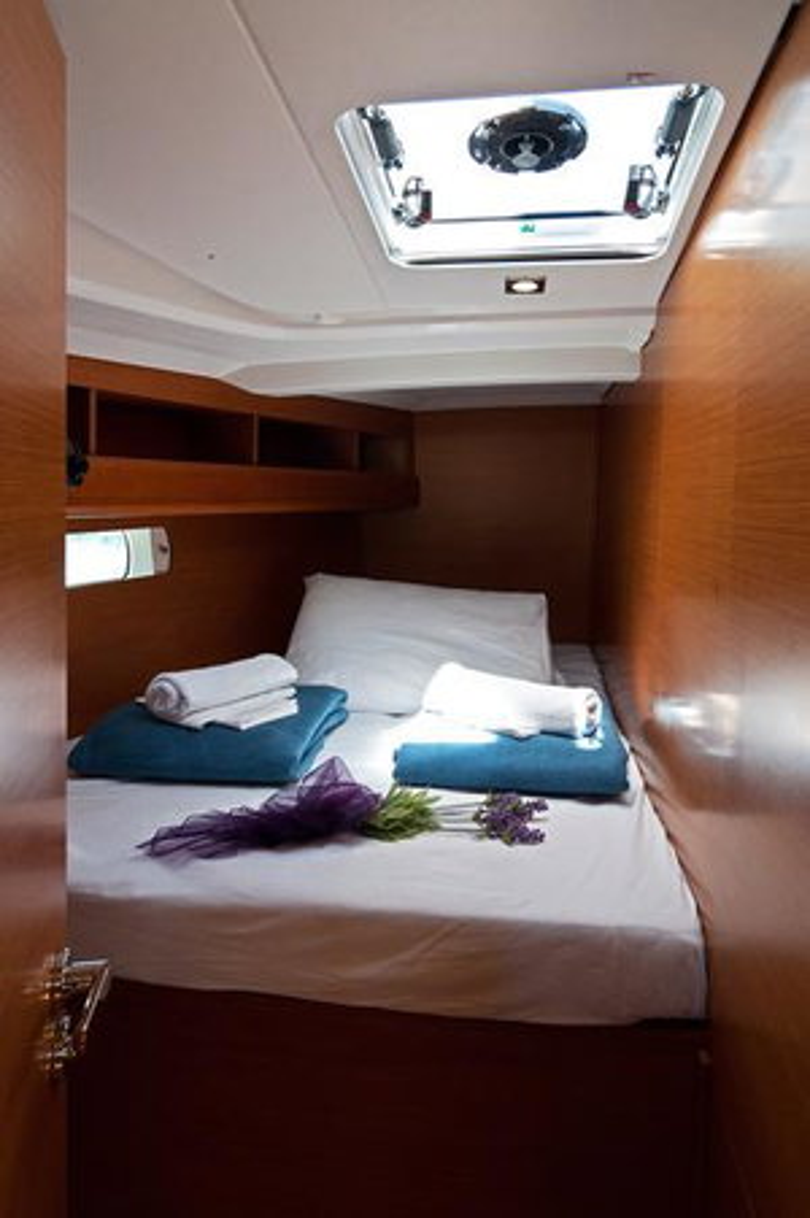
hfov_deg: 56.1
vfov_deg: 77.4
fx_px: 760
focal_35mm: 22
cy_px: 609
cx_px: 405
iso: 1000
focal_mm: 15
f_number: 6.3
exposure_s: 1/100
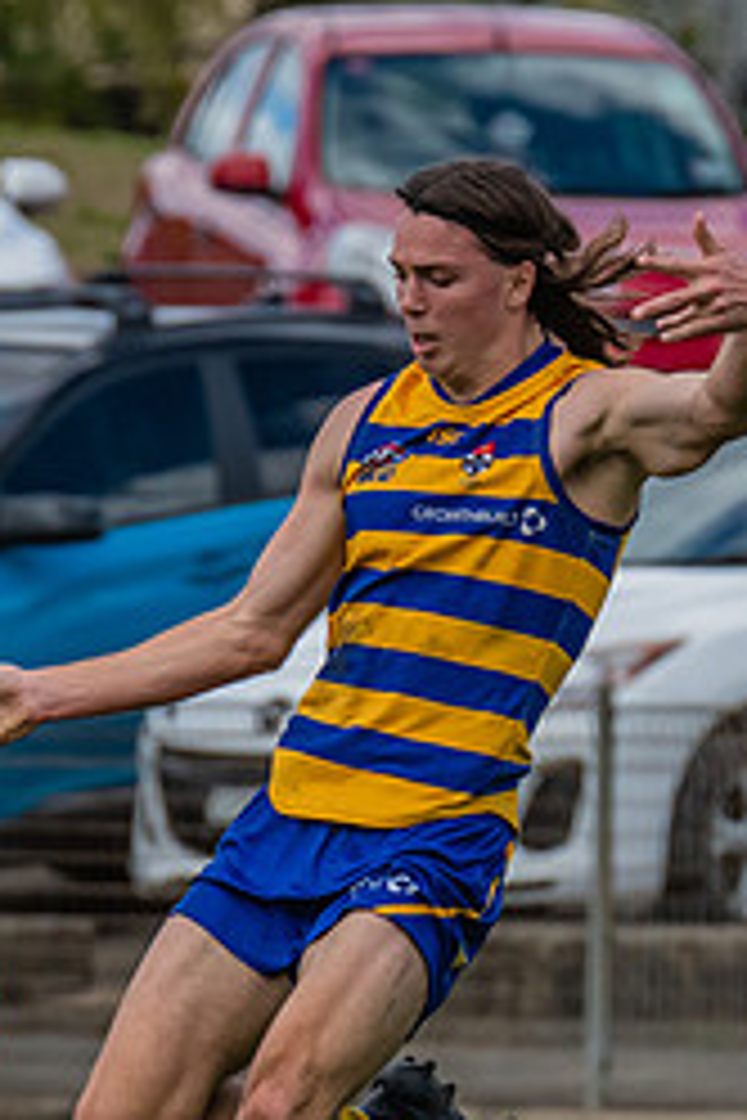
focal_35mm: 1221
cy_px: 744
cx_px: 304
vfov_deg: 1.7
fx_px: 38001
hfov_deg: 1.1
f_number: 8
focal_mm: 360
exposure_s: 1/1600
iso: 800
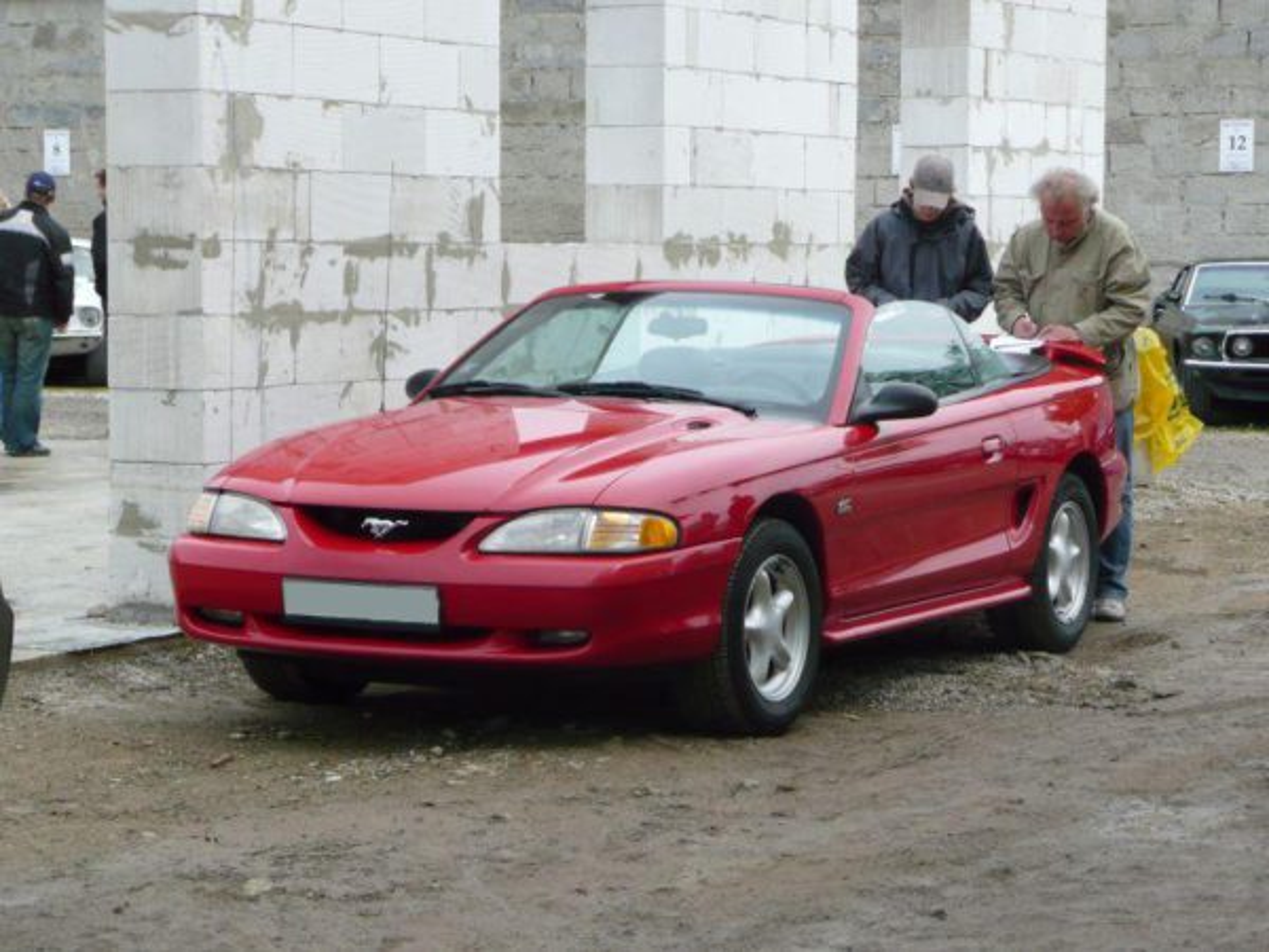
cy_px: 476
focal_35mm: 112
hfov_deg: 17.6
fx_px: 4106
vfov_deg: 13.2
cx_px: 634
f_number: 4.7
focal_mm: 18.4
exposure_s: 1/320
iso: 100
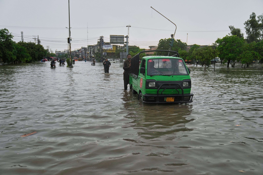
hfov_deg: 58.7
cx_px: 132
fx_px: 234
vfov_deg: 41.1
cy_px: 88
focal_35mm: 32
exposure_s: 1/250
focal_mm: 32
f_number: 2.8
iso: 400
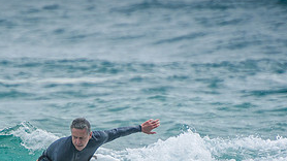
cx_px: 82
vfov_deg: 0.9
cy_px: 163
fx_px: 9971
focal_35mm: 1311
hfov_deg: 1.6
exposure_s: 1/2000
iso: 360
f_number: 5.6
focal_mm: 400
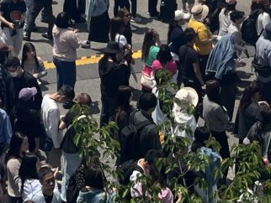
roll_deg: +0.1
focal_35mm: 121
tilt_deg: -6.3
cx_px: -24
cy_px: -214
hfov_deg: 15.8
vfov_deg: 11.0
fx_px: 948
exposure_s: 1/3521
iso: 50
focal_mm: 5.1
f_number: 1.6
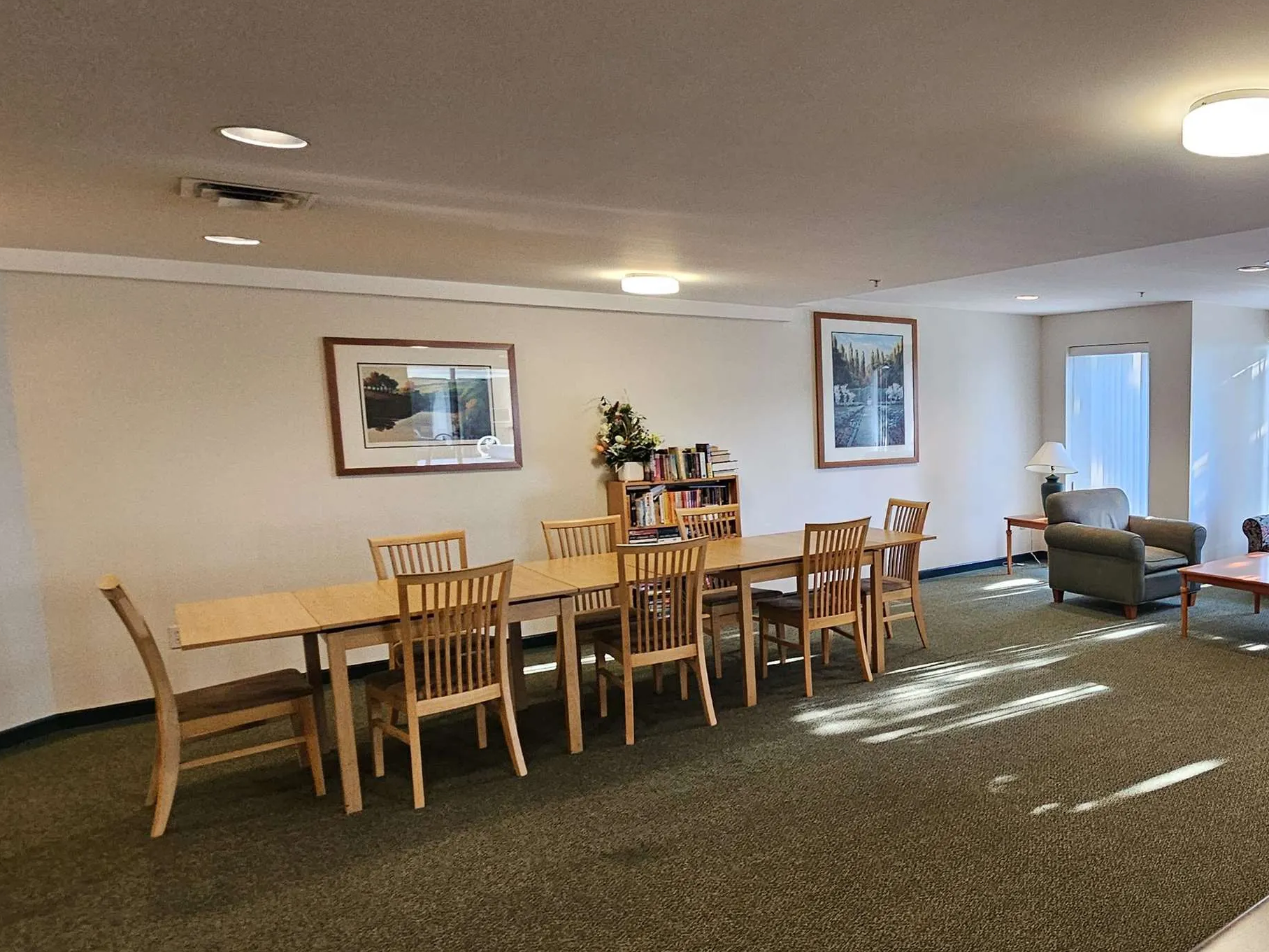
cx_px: 1005
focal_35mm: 22
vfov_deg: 61.1
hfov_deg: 69.4
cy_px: 494
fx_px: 806
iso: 320
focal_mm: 2.2
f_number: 2.2
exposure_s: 1/40
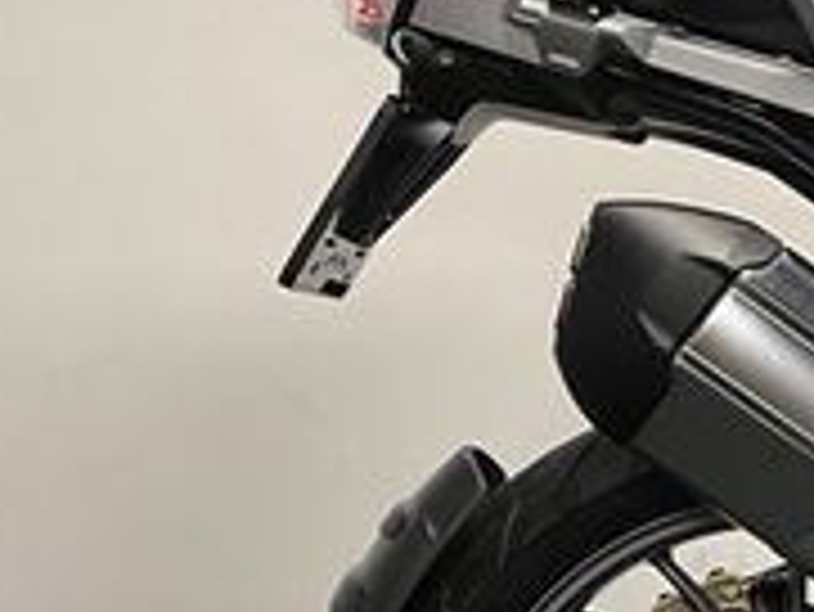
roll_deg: +0.0
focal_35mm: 92
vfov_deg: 16.1
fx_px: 2165
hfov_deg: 17.9
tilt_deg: -2.2
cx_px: 1372
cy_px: 256
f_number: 1.6
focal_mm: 5.1
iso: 100
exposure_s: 1/50
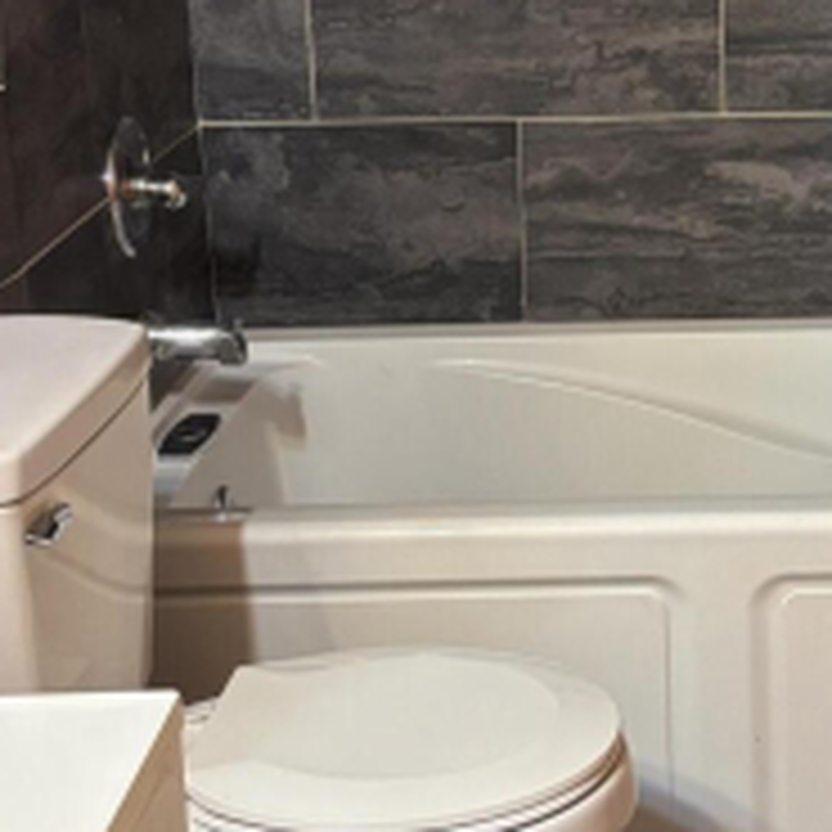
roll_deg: -0.2
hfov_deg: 20.5
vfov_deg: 20.7
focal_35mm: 83
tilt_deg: -12.6
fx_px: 2257
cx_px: 724
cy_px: 191
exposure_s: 1/60
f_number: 1.6
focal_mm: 5.96
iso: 500
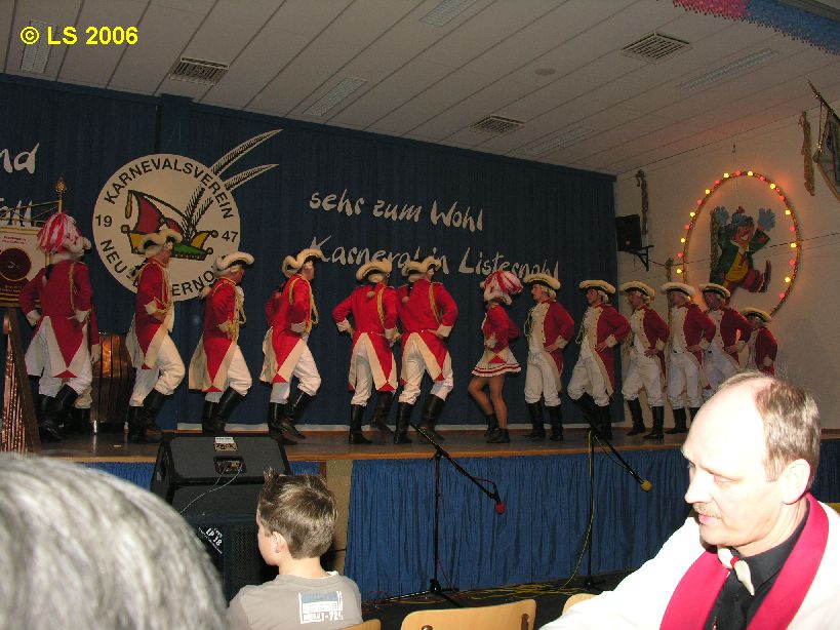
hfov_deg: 52.6
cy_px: 315
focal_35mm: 35
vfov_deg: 40.7
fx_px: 849
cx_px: 420
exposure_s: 1/60.1
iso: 100
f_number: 4
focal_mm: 8.9
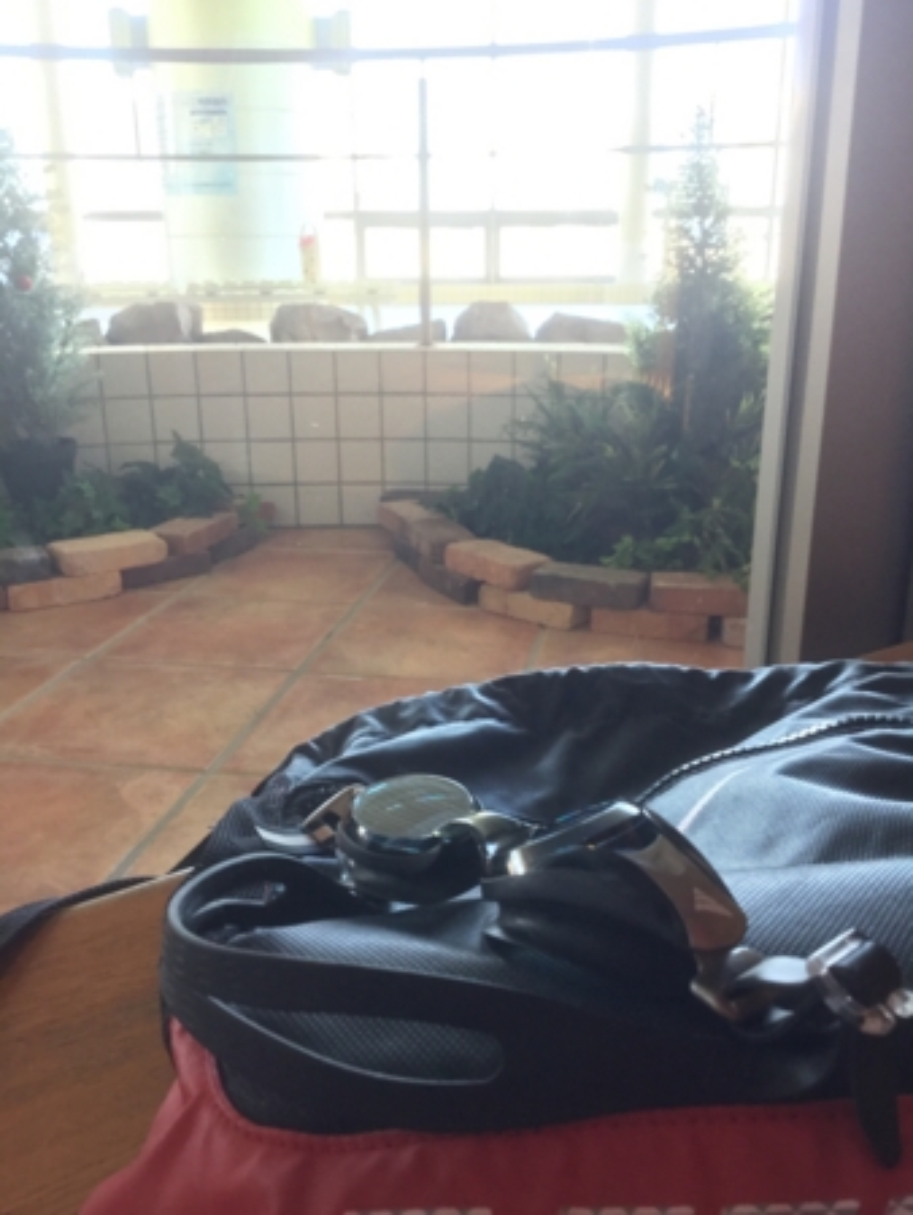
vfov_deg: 58.3
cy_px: 608
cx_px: 456
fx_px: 1089
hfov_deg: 45.5
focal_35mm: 31
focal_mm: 3.3
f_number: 2.4
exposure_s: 1/30
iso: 100
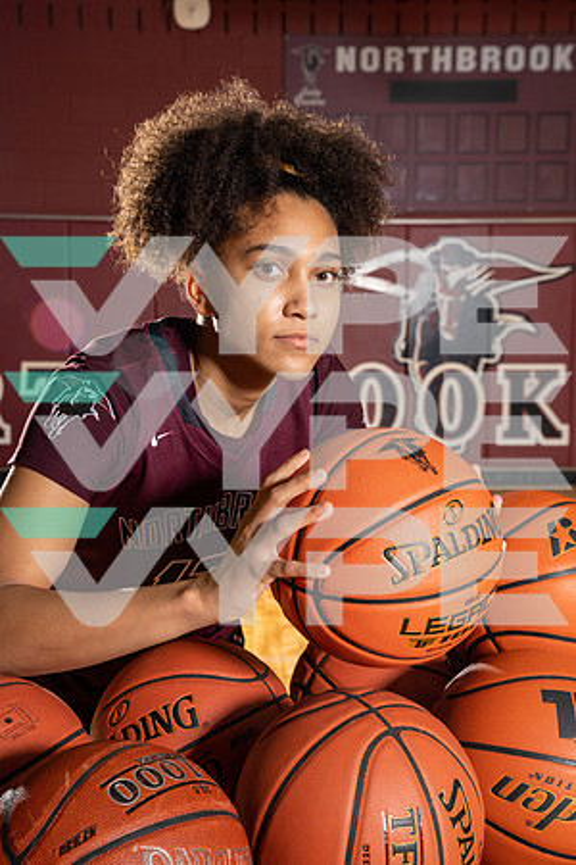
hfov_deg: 25.5
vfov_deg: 37.5
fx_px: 1272
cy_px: 432
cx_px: 288
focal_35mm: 53
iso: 500
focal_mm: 53
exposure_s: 1/250
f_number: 8
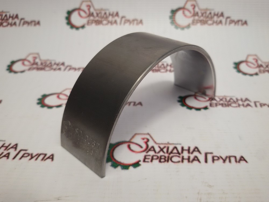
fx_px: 241
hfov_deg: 58.4
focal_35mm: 31
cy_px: 101
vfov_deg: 45.4
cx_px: 134
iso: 50
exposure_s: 1/100
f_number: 2.4
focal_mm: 2.93
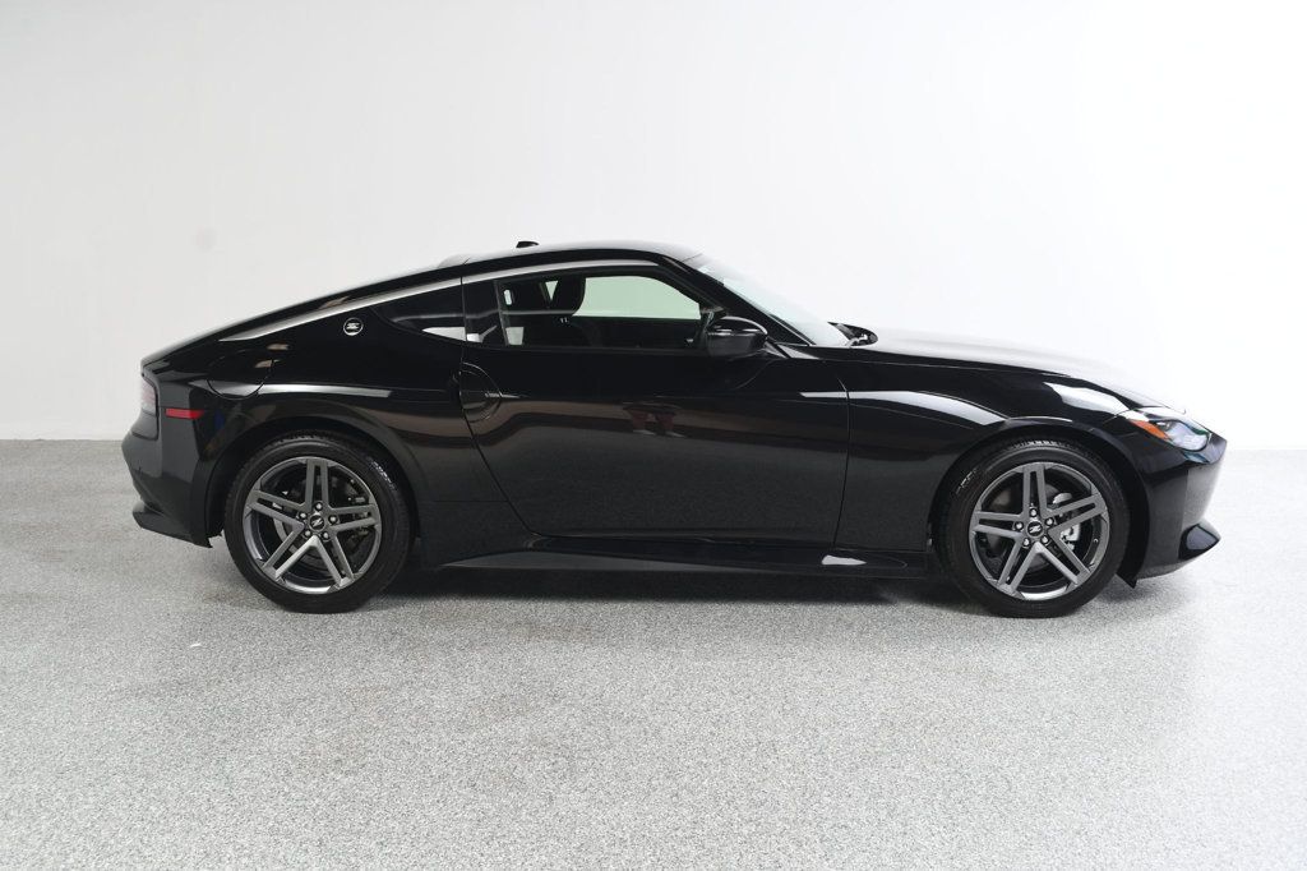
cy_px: 436
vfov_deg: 39.9
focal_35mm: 33
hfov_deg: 57.2
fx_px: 1198
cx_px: 654
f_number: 7.1
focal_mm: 22
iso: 100
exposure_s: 1/160
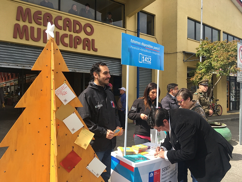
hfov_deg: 61.7
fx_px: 203
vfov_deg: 48.2
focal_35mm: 29
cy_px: 91
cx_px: 121
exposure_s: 1/986
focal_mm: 4.15
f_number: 2.2
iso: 25
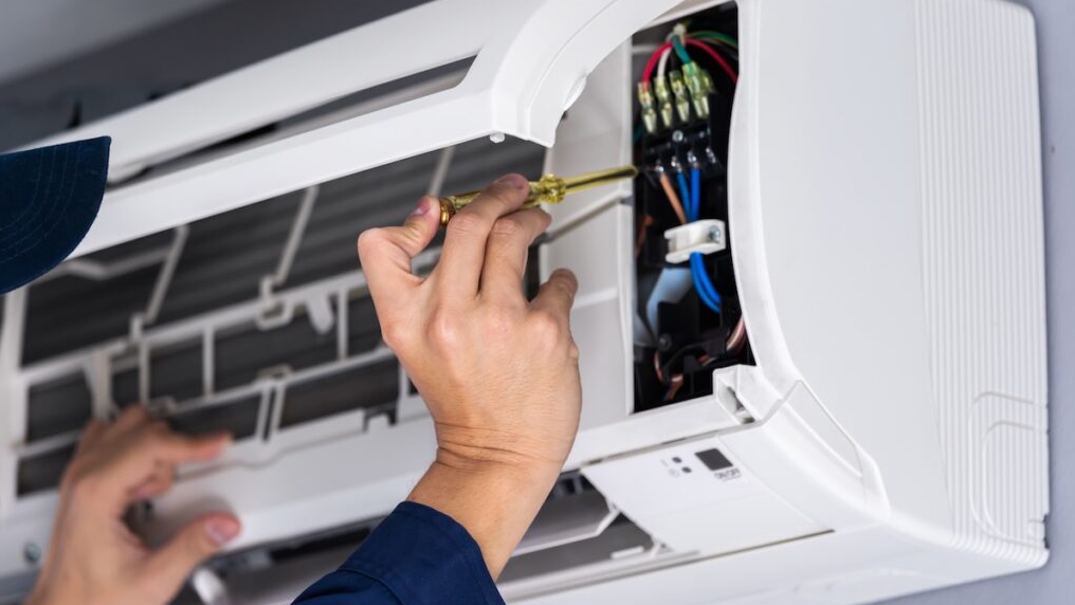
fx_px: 4334
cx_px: 541
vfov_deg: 8.0
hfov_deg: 14.1
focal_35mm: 152
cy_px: 321
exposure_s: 1/200
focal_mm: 144
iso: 400
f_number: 4
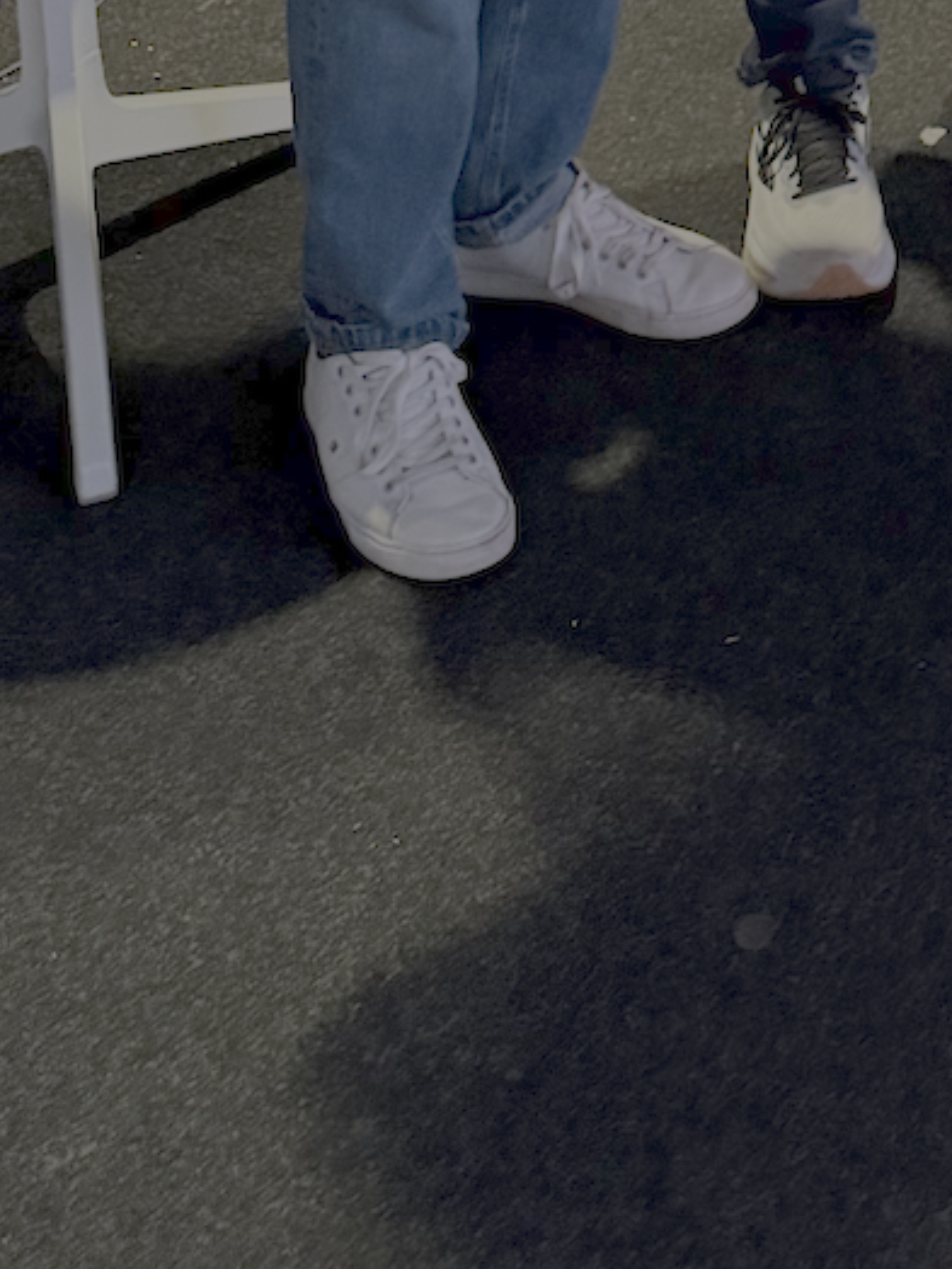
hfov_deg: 15.7
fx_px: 3227
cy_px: -969
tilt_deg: -11.8
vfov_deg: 18.0
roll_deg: -0.7
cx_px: 1354
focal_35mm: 88
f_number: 1.78
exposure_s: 1/33
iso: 640
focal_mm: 6.76
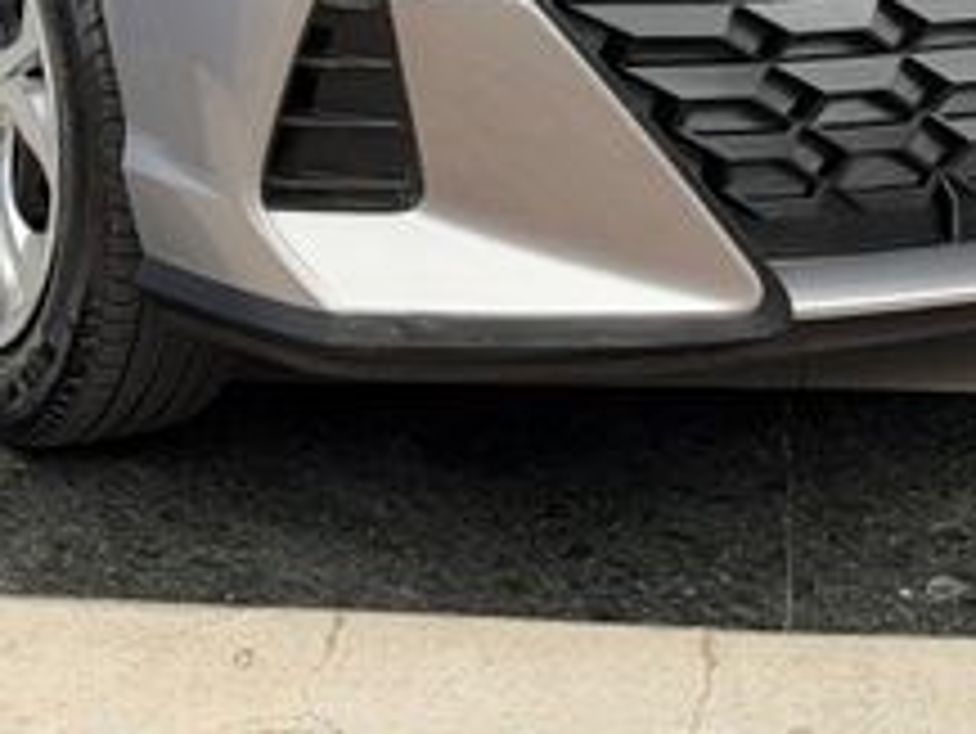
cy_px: -450
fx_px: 4796
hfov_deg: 11.6
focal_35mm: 170
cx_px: 499
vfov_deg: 8.5
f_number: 1.78
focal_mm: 6.76
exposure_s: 1/1264
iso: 64
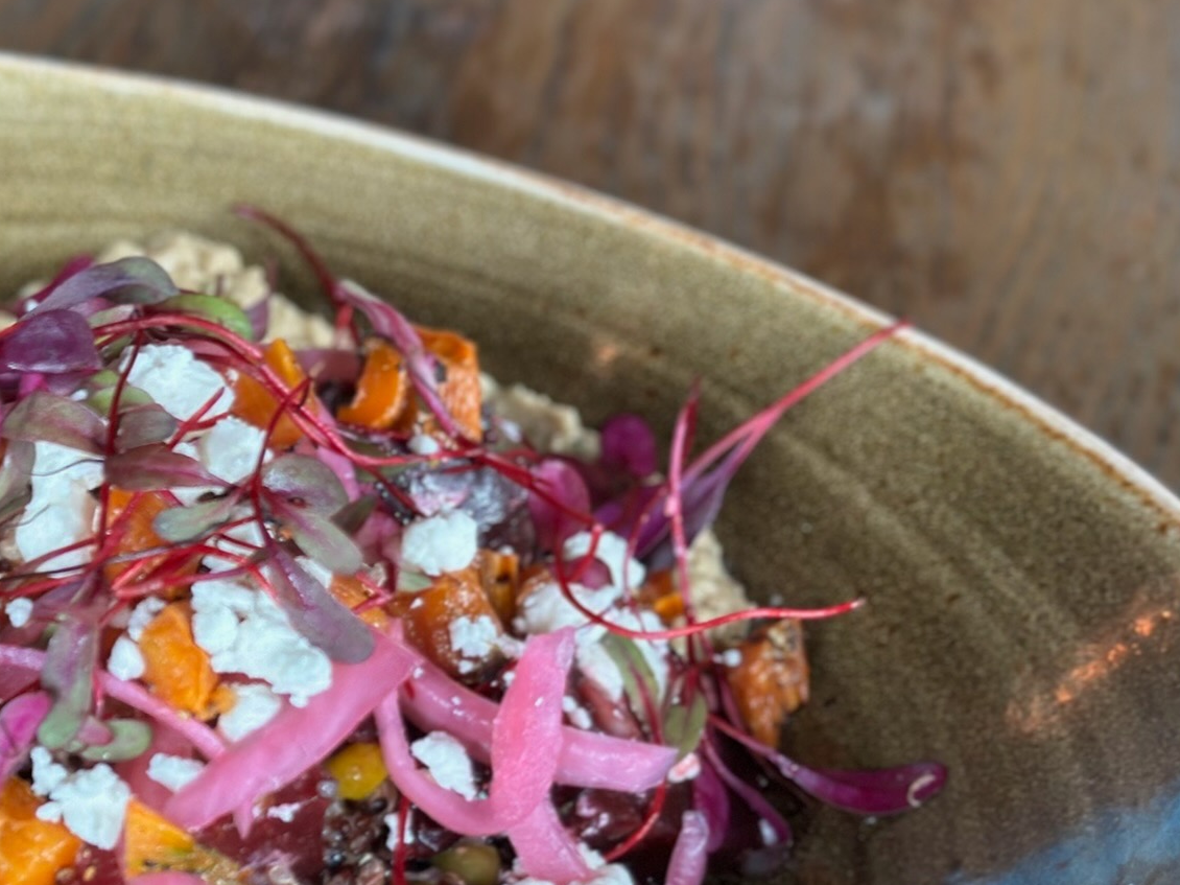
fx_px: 2965
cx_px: 114
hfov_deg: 22.0
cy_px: 714
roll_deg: -1.0
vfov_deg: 16.8
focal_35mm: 87
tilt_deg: -40.5
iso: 80
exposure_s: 1/60
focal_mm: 6.86
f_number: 1.78
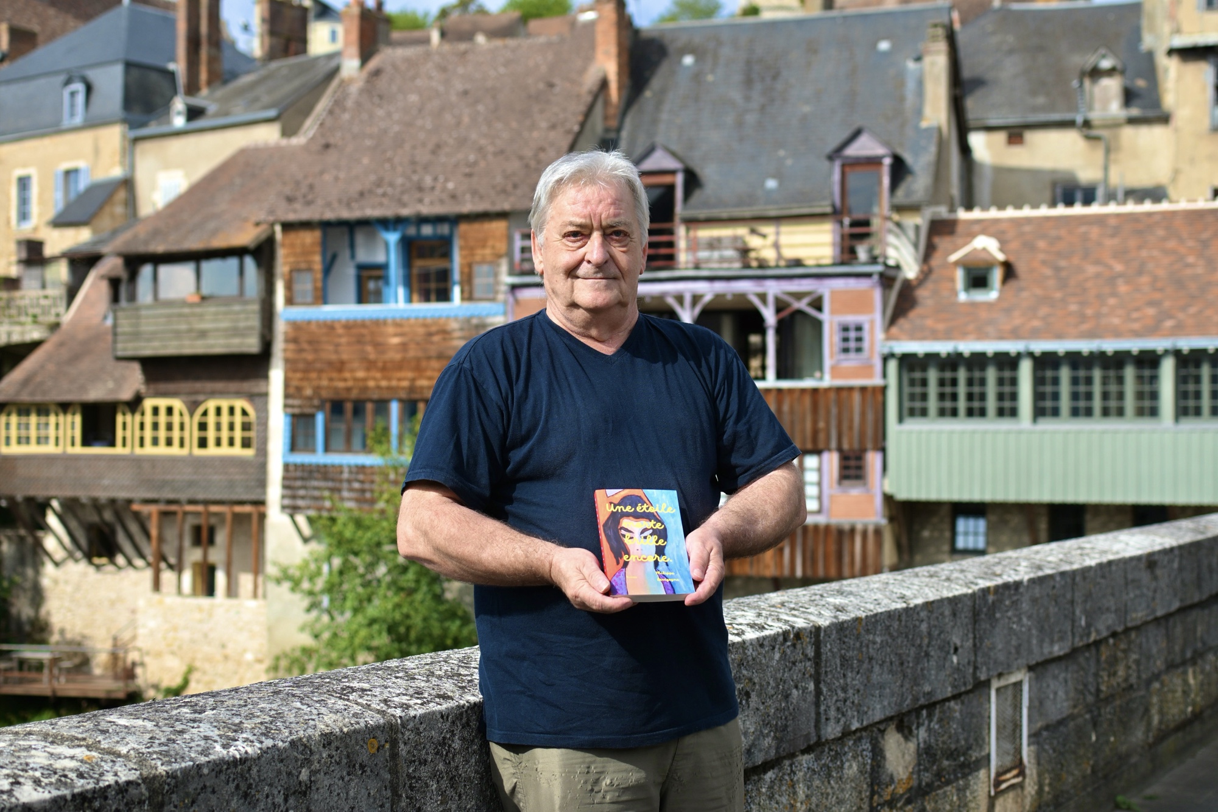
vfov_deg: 25.7
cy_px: 406
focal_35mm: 52
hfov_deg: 37.9
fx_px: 1776
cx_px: 609
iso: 100
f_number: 2.8
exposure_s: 1/2000
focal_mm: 35
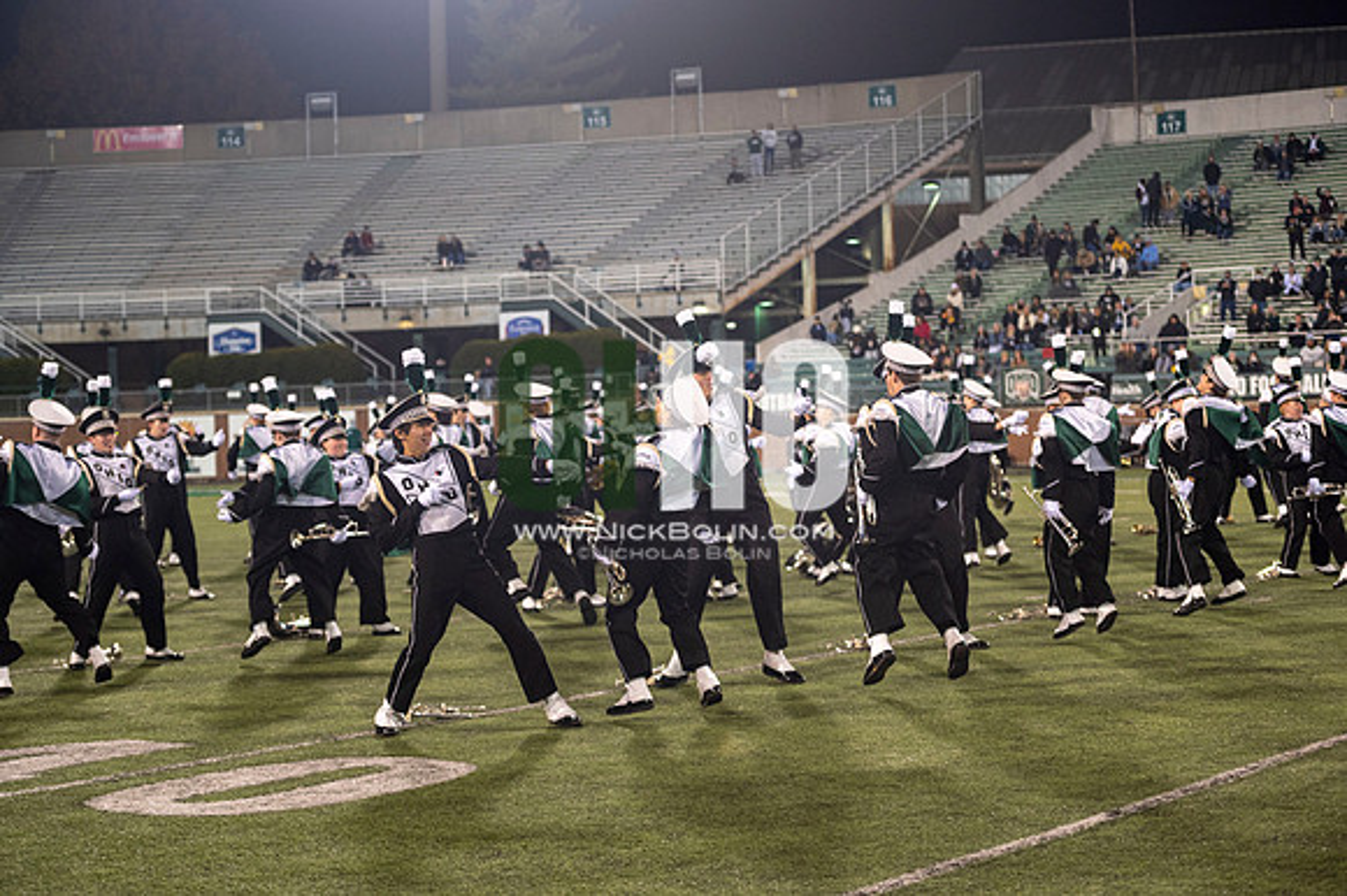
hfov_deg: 28.9
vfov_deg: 19.4
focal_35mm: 70
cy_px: 448
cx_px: 674
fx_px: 2618
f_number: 2.8
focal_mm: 70
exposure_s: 1/500
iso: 1000
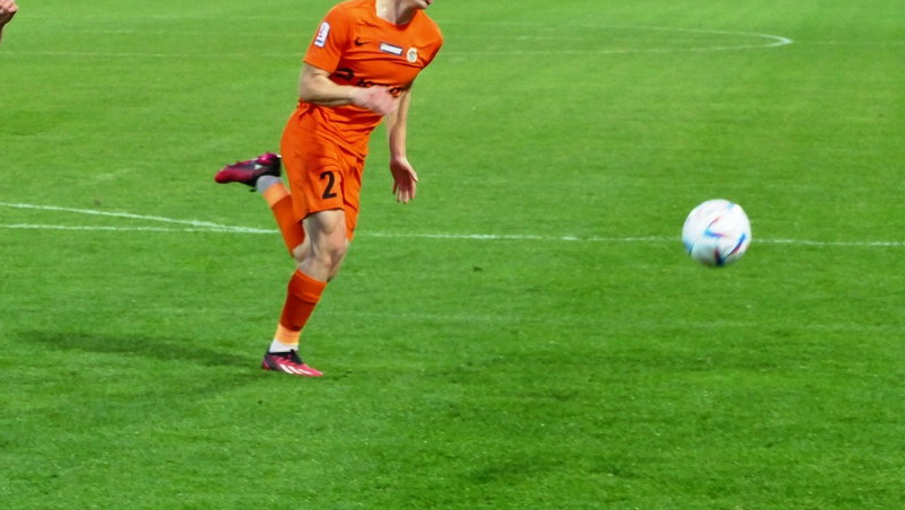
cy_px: 151
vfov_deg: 6.6
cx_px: 380
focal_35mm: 183
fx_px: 4392
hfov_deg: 11.8
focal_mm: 44.41
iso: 1250
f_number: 3.9
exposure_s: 1/500
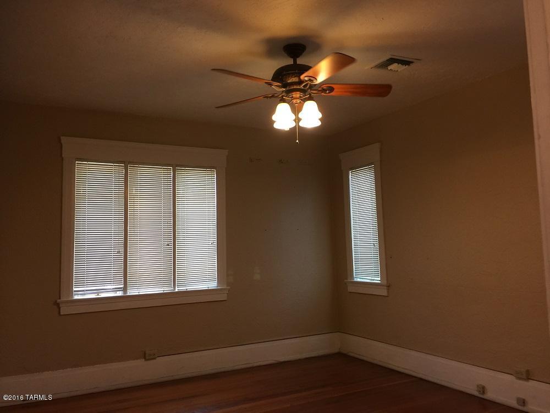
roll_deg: +0.9
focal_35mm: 29
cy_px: 206
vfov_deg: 48.2
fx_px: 461
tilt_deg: +3.6
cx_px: 275
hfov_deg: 61.7
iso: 32
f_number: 2.2
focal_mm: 4.15
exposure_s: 1/15
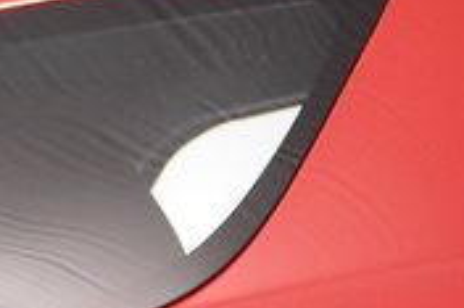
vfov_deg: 3.6
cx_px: 293
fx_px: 4777
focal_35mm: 371
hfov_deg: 5.6
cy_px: 715
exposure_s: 1/80
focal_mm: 34
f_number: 4.5
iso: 1600
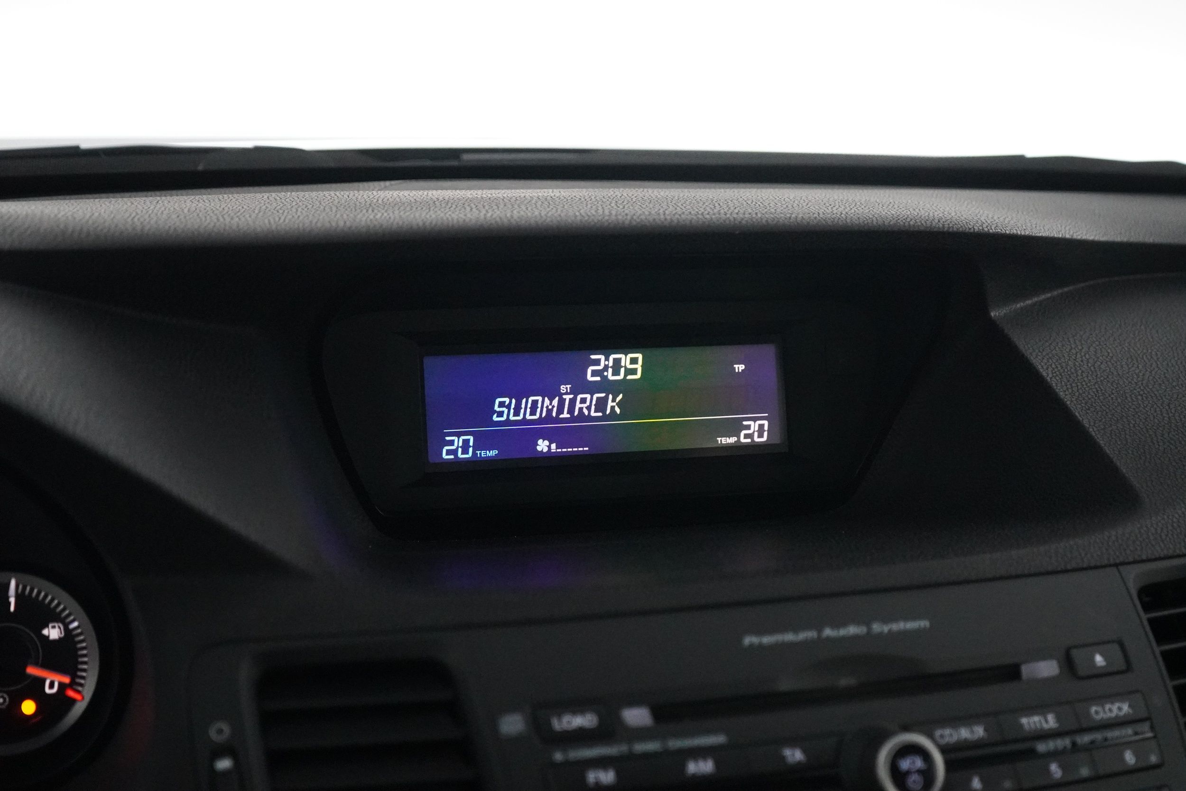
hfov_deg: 43.6
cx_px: 593
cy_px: 396
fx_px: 1482
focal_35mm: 45
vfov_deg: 29.9
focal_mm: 30
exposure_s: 1/60
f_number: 3.5
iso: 6400
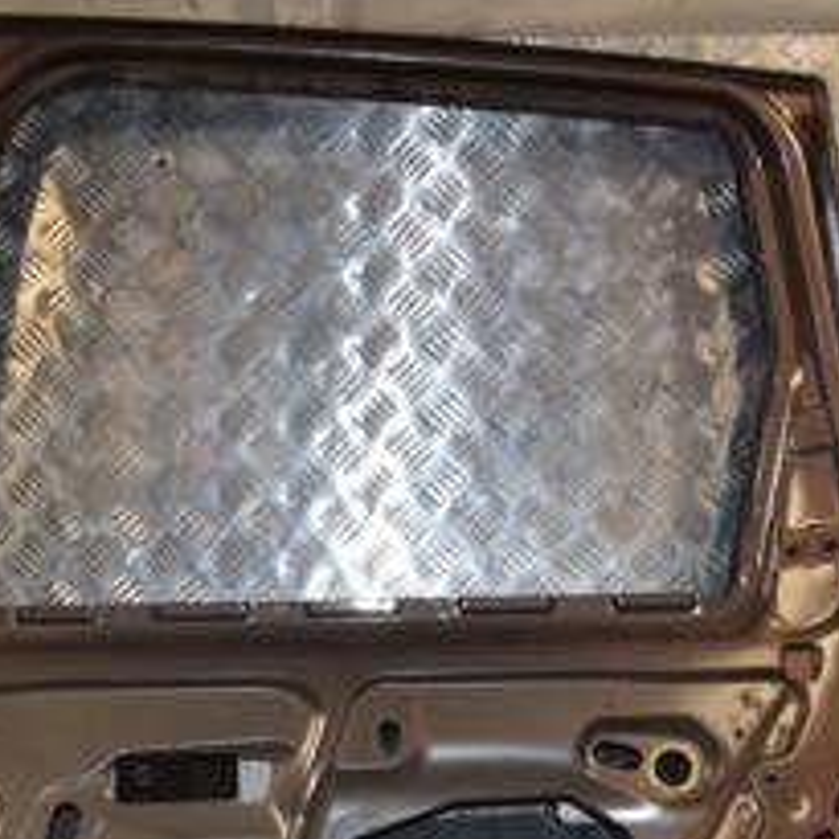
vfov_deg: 20.6
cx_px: 225
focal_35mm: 82
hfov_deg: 21.0
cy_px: 806
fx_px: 2249
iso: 800
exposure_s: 1/200
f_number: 8
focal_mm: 22
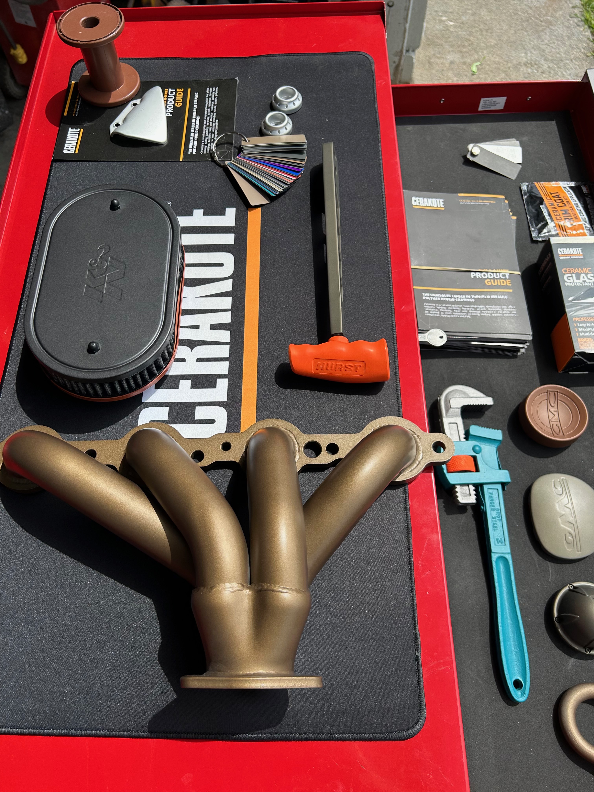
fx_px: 595
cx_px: 297
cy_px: 396
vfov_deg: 67.3
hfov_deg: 53.1
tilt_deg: -63.9
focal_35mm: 26
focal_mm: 5.7
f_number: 1.5
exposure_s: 1/2208
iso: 50
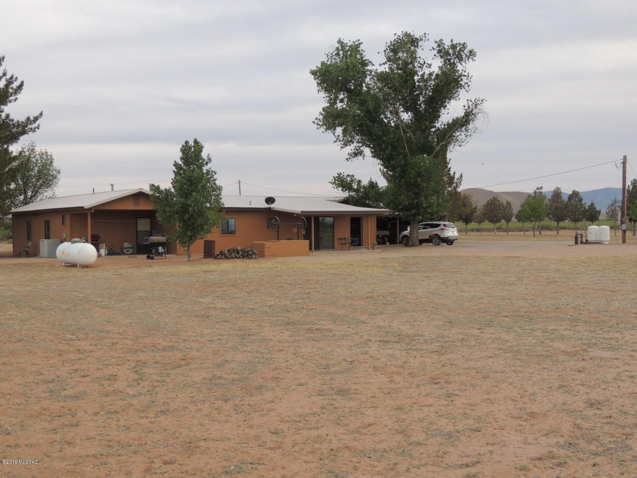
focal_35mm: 43
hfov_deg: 43.9
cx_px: 318
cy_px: 239
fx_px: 791
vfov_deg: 33.6
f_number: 3.4
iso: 100
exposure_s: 1/125
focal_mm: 7.6
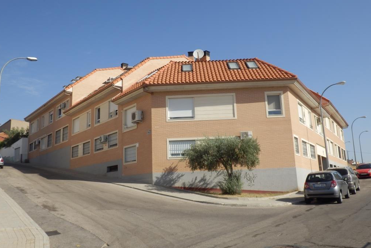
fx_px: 402
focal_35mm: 39
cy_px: 121
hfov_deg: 49.5
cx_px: 184
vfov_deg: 34.2
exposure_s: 1/800
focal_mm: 6.6
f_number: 3.9
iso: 80
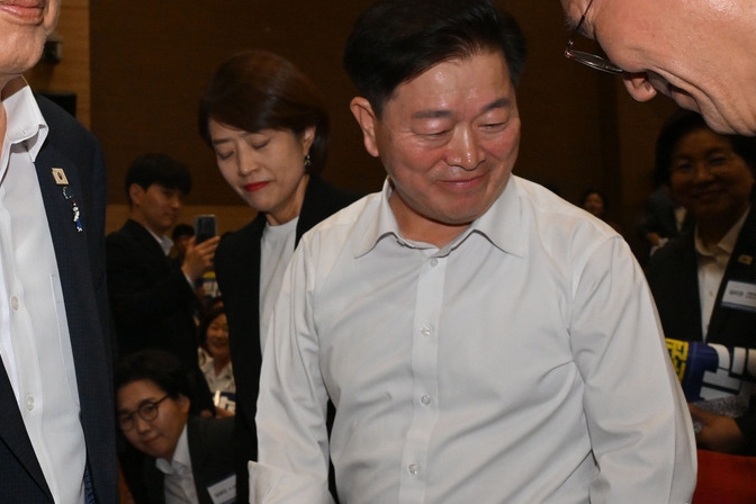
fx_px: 1050
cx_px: 255
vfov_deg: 26.9
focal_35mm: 50
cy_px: 187
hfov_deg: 39.2
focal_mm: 24
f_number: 6.3
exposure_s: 1/250
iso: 3200
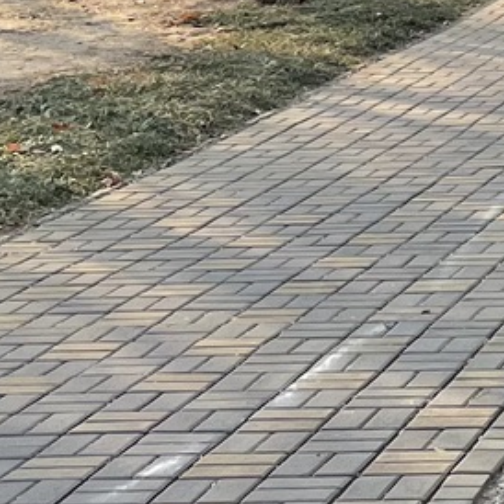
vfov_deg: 10.2
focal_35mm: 168
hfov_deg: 10.0
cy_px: -166
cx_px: 804
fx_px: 2767
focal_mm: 4.2
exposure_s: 1/769
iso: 32
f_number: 1.6
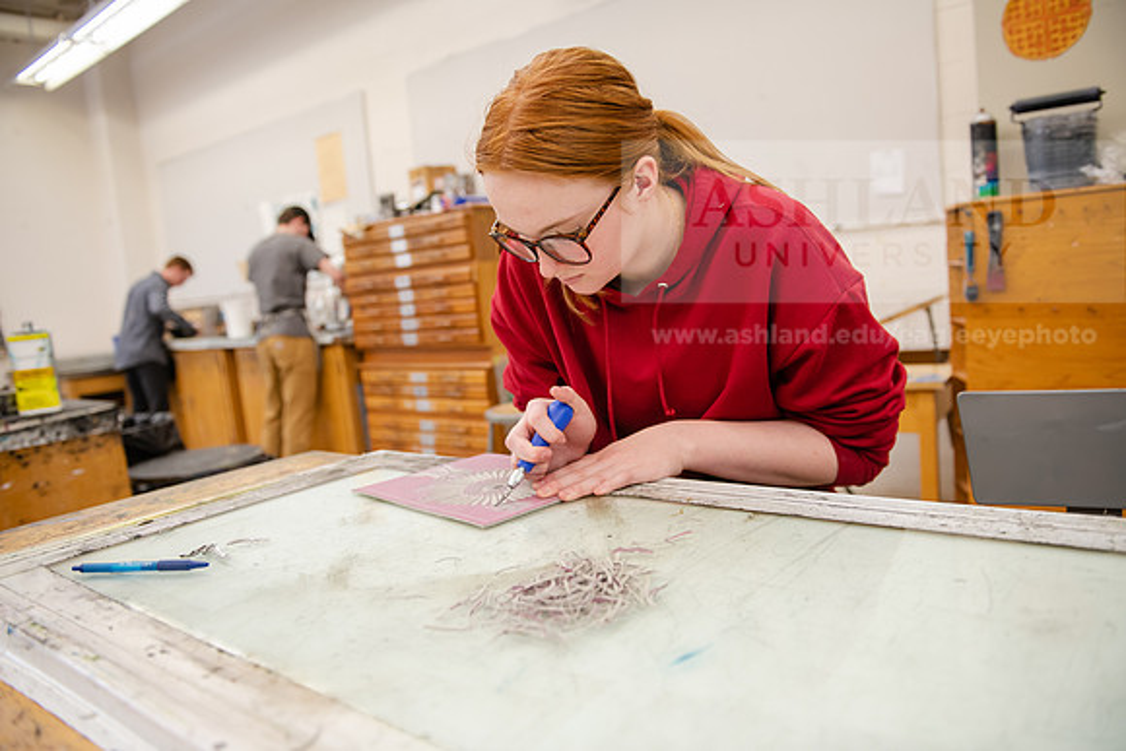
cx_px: 563
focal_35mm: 26
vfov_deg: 49.6
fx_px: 813
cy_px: 376
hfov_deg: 69.4
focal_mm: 26
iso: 640
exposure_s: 1/200
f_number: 3.2
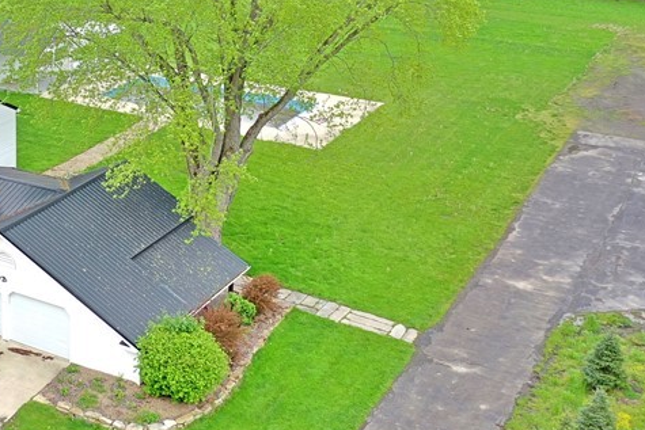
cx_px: 0
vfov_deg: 21.1
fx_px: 1147
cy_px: 111
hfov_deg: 29.4
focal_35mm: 64
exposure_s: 1/30
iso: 320
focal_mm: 10.26
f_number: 2.8
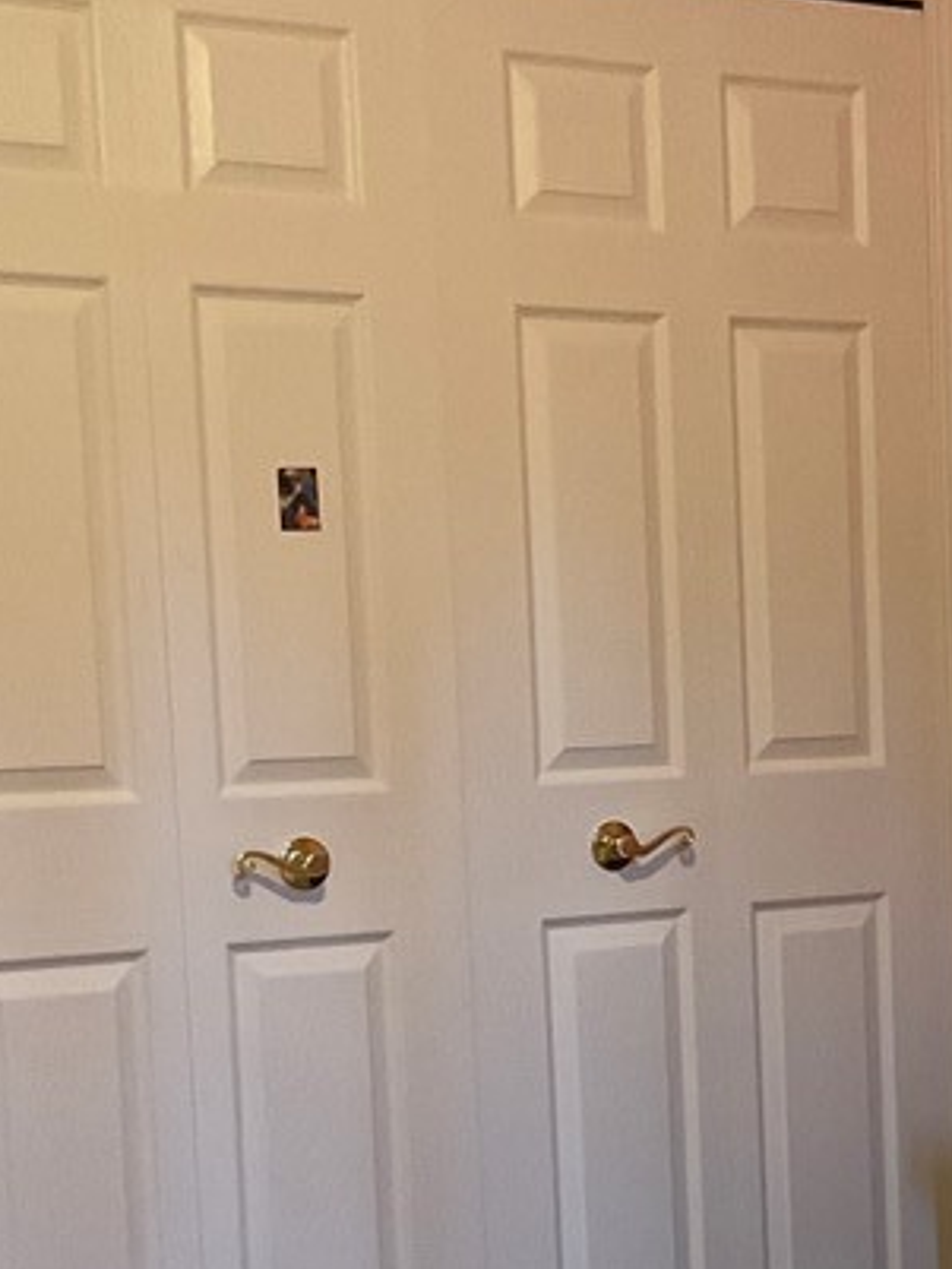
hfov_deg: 19.7
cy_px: 930
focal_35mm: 74
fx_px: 2712
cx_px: 788
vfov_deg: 26.0
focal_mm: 3
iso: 200
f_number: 1.8
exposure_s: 1/40
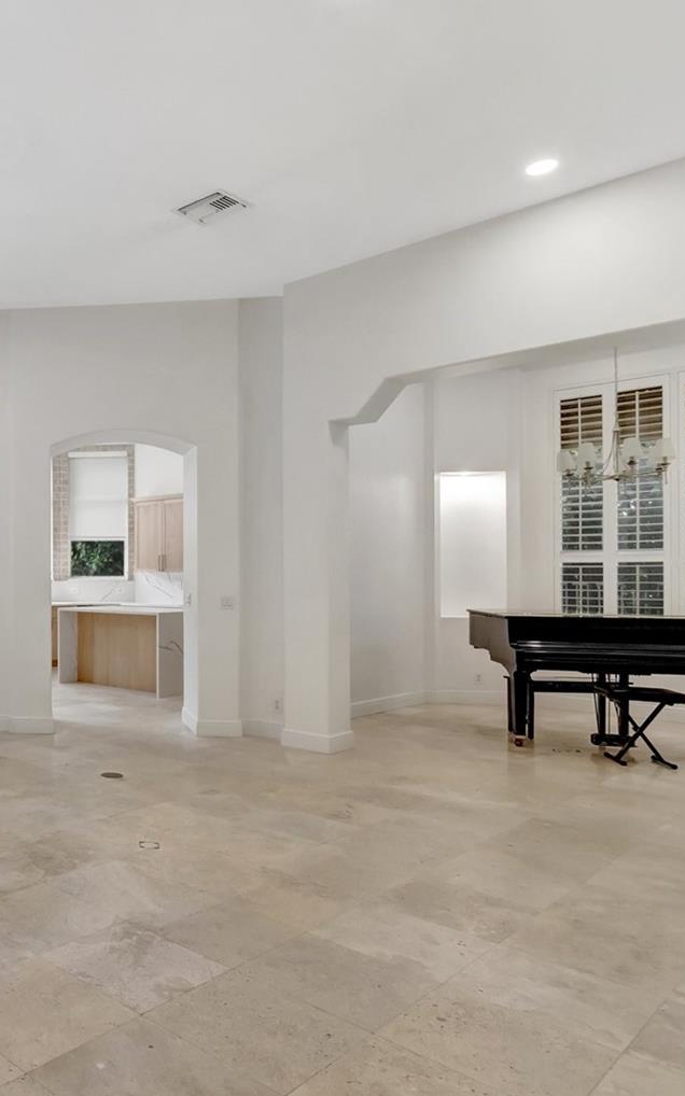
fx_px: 717
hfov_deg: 42.0
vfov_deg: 74.8
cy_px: 556
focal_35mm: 24
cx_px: -43
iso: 640
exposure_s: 1/13
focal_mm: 10
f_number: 8
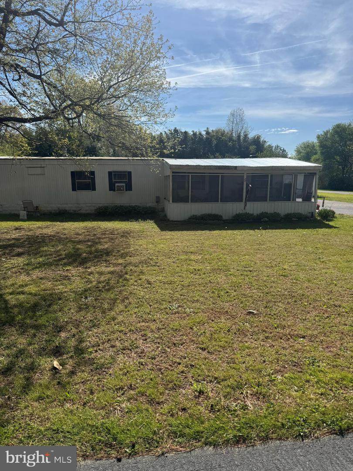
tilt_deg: -9.7
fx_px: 326
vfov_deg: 71.6
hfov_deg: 56.8
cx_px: 176
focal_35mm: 24
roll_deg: +0.5
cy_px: 236
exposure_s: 1/7092
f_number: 1.78
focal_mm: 6.76
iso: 80
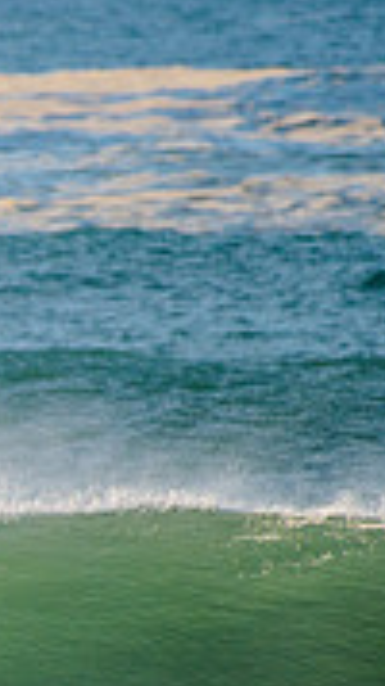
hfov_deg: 0.7
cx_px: -539
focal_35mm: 1705
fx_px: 30973
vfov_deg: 1.3
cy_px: 738
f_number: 5.6
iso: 180
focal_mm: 500
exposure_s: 1/1600
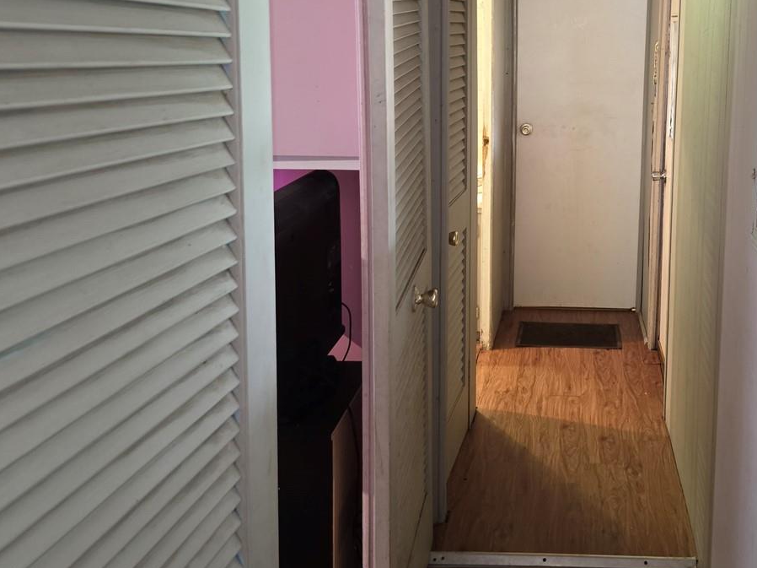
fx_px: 896
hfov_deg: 44.1
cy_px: 165
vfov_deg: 34.6
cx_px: 577
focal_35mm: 41
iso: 250
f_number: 1.7
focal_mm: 6.25
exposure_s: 1/12
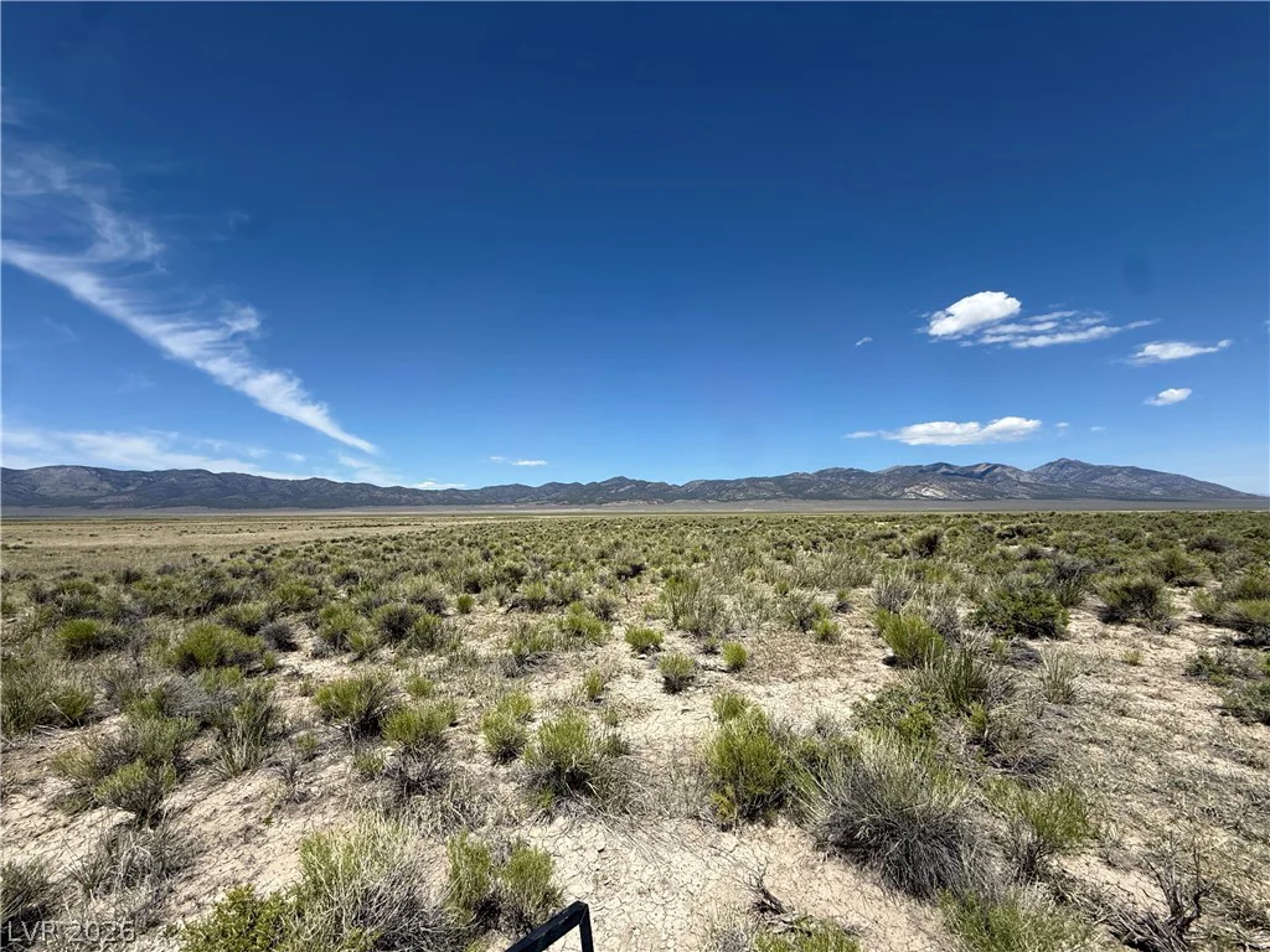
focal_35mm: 14
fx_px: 514
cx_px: 635
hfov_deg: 102.1
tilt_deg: +4.2
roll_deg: +1.5
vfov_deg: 85.7
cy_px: 476
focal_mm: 2.22
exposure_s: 1/3460
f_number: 2.2
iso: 50
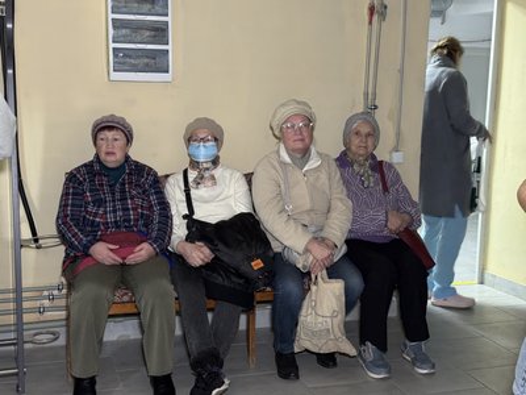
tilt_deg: -10.9
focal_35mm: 48
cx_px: 263
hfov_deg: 39.7
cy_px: 198
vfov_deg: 30.3
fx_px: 729
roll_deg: -0.9
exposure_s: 1/25
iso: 640
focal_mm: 6.76
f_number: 1.78
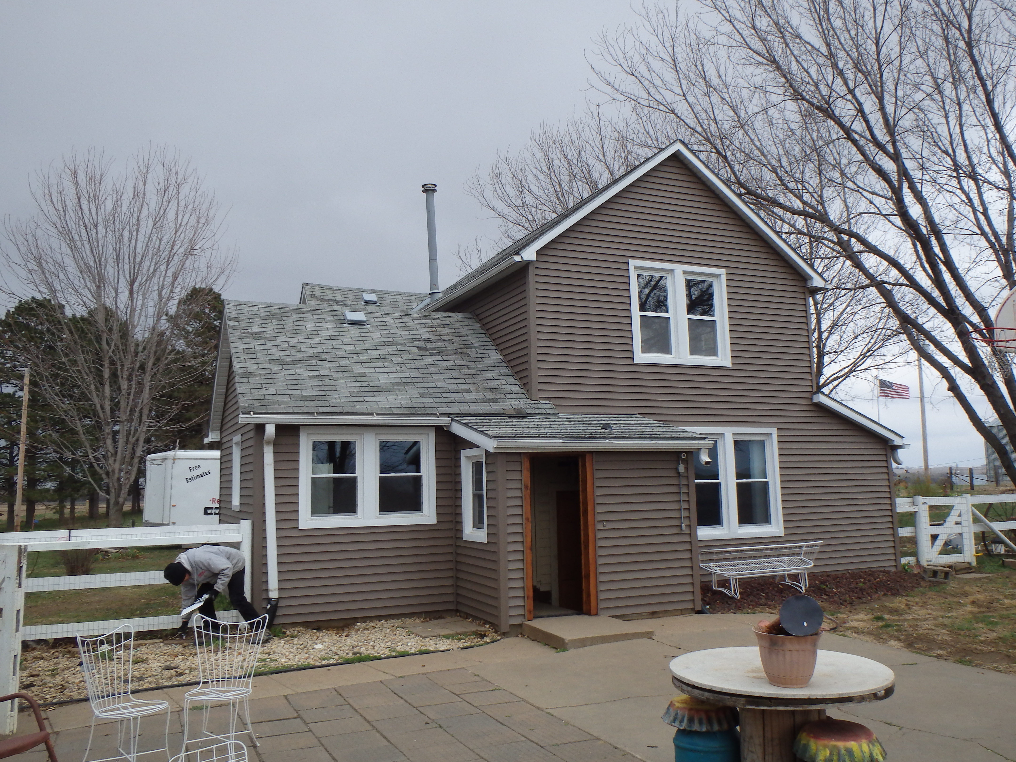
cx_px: 528
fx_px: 881
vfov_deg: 46.8
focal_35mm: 30
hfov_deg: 59.9
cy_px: 358
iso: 125
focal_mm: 5
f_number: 3.9
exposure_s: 1/640
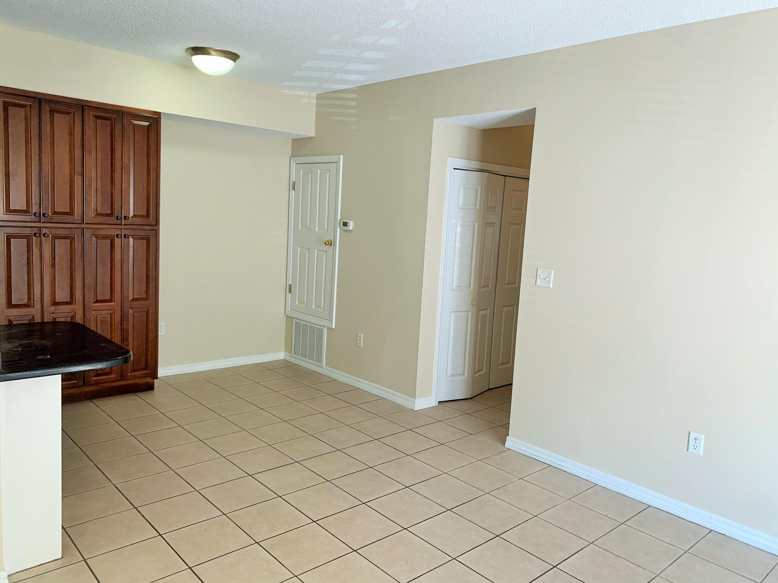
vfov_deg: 53.1
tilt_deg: -5.6
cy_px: 292
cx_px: 389
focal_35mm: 26
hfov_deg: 67.3
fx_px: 584
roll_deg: -2.6
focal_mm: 4.25
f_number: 1.8
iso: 80
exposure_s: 1/120
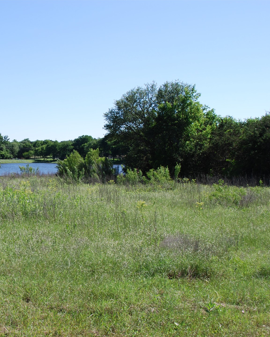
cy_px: 169
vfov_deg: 34.2
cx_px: 29
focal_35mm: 55
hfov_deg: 26.7
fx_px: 549
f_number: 7.1
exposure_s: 1/200
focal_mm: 26
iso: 100
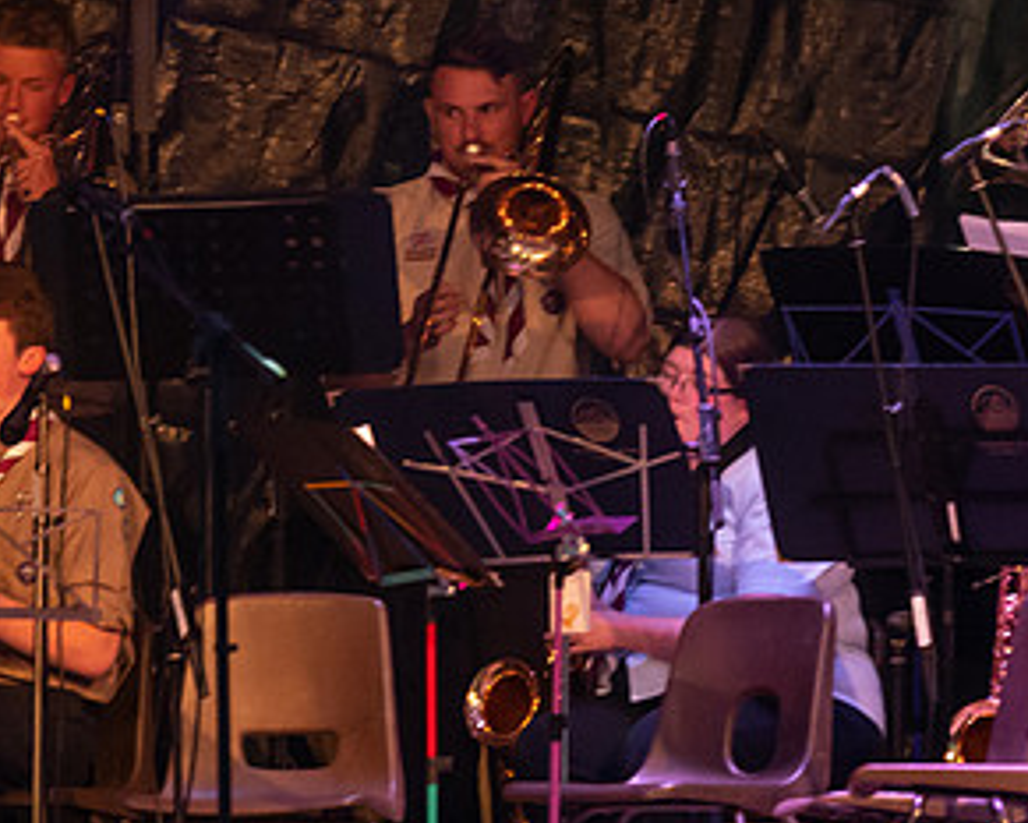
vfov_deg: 2.1
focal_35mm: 724
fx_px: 22035
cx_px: 420
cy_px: 131
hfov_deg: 2.7
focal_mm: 200
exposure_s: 1/125
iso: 2500
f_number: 5
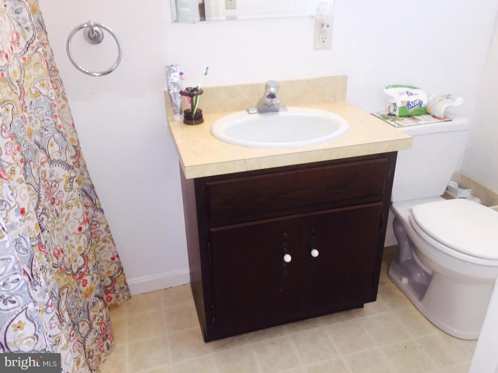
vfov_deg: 48.2
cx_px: 249
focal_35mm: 29
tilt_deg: -26.3
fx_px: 417
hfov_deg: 61.7
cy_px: 186
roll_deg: -0.7
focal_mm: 4.15
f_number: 2.2
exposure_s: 1/30
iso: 64
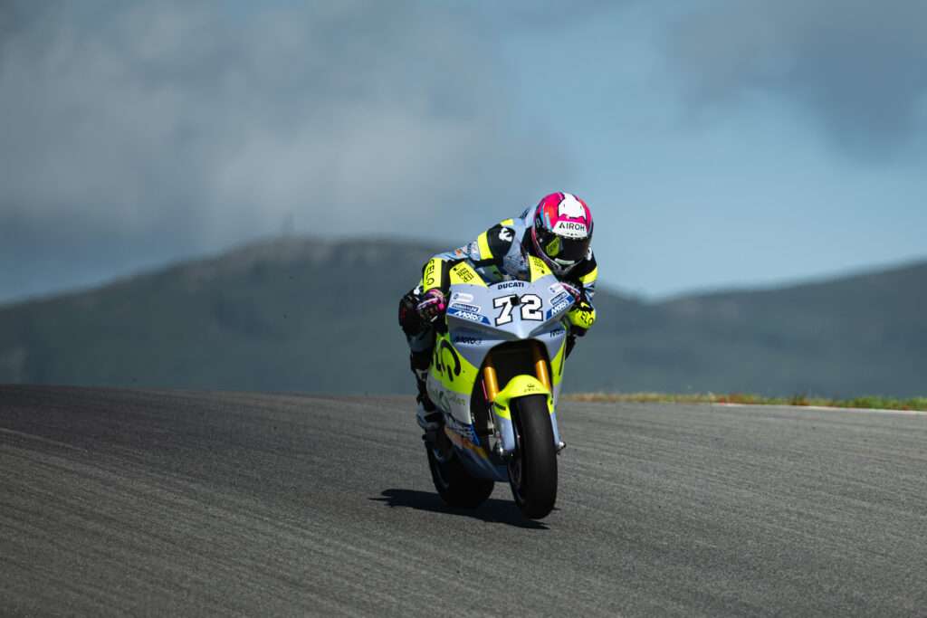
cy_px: 427
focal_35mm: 600
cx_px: 669
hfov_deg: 3.4
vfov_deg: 2.3
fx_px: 15451
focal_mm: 400
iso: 125
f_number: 5
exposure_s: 1/2000
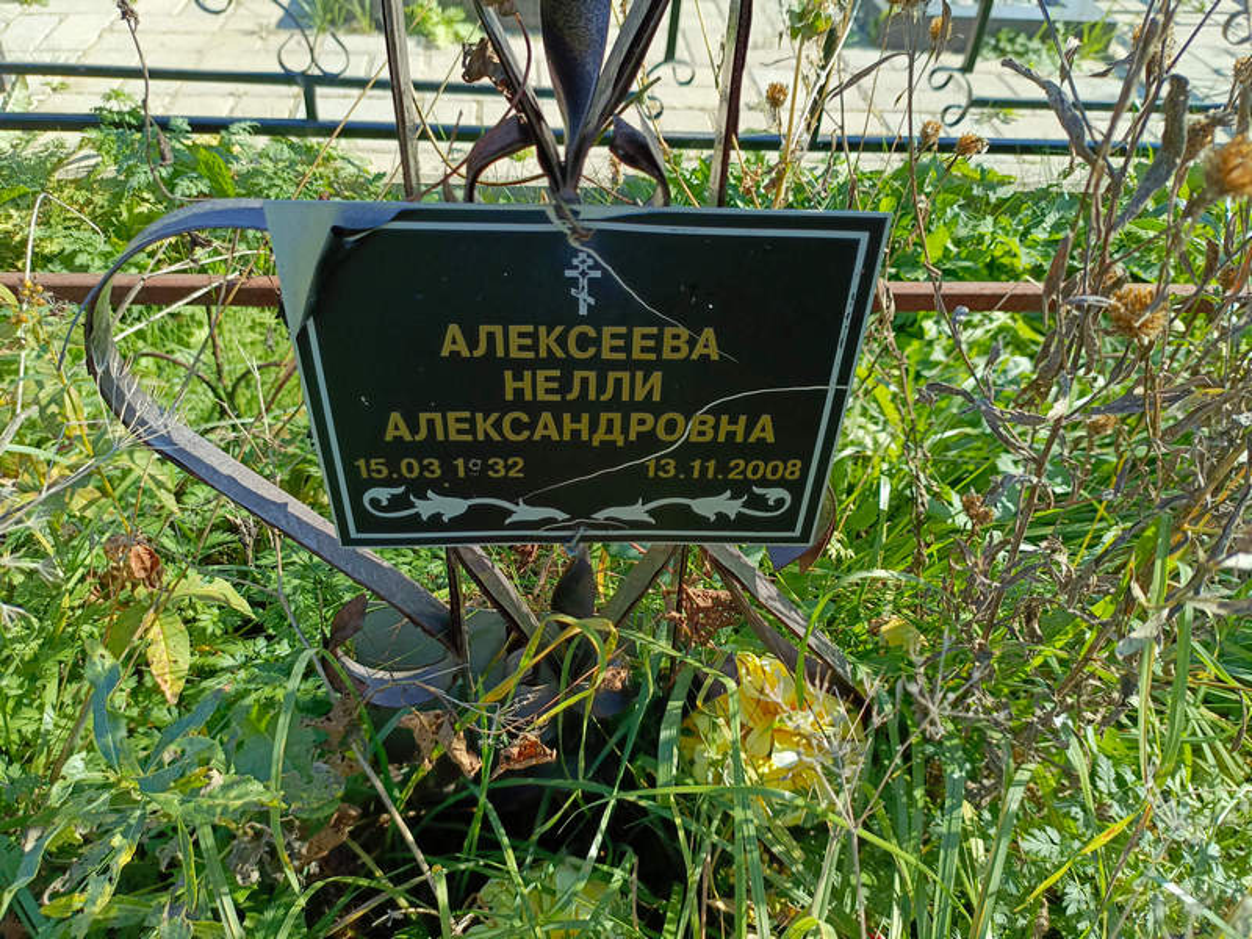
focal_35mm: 25
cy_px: 470
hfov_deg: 69.4
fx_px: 904
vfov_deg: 54.9
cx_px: 626
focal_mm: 4.76
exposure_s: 1/572
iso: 117
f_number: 1.69
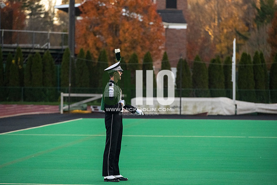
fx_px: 1539
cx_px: 138
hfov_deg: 10.3
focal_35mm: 200
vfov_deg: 6.9
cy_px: 92
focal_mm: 200
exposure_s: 1/5000
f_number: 4.5
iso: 5000
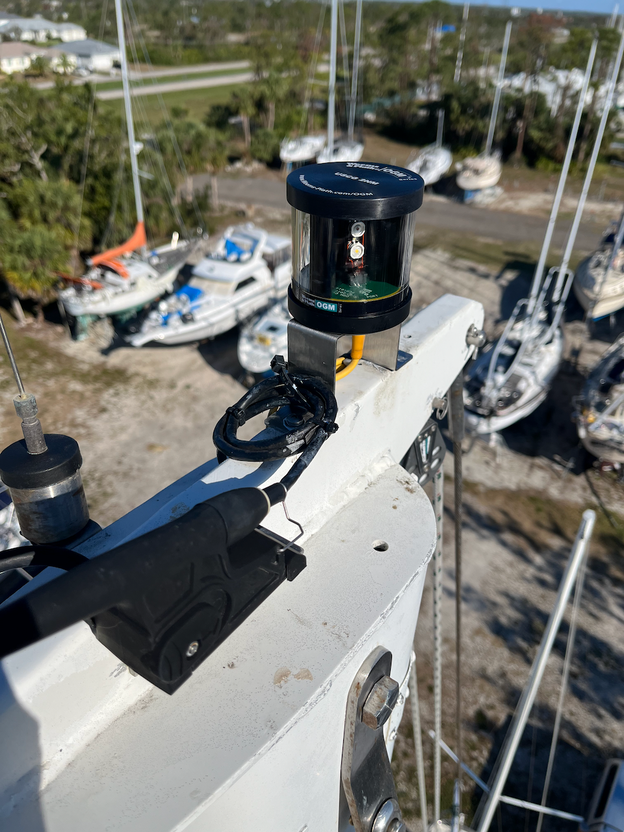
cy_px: 416
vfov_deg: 67.3
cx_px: 312
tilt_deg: -31.8
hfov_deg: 53.1
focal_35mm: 26
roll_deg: -1.1
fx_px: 625
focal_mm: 5.1
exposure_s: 1/8403
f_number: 1.6
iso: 50
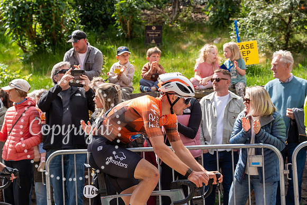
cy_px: 102
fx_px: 597
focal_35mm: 70
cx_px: 154
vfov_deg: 19.5
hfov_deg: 28.8
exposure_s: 1/1000
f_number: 5
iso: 500
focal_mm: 70
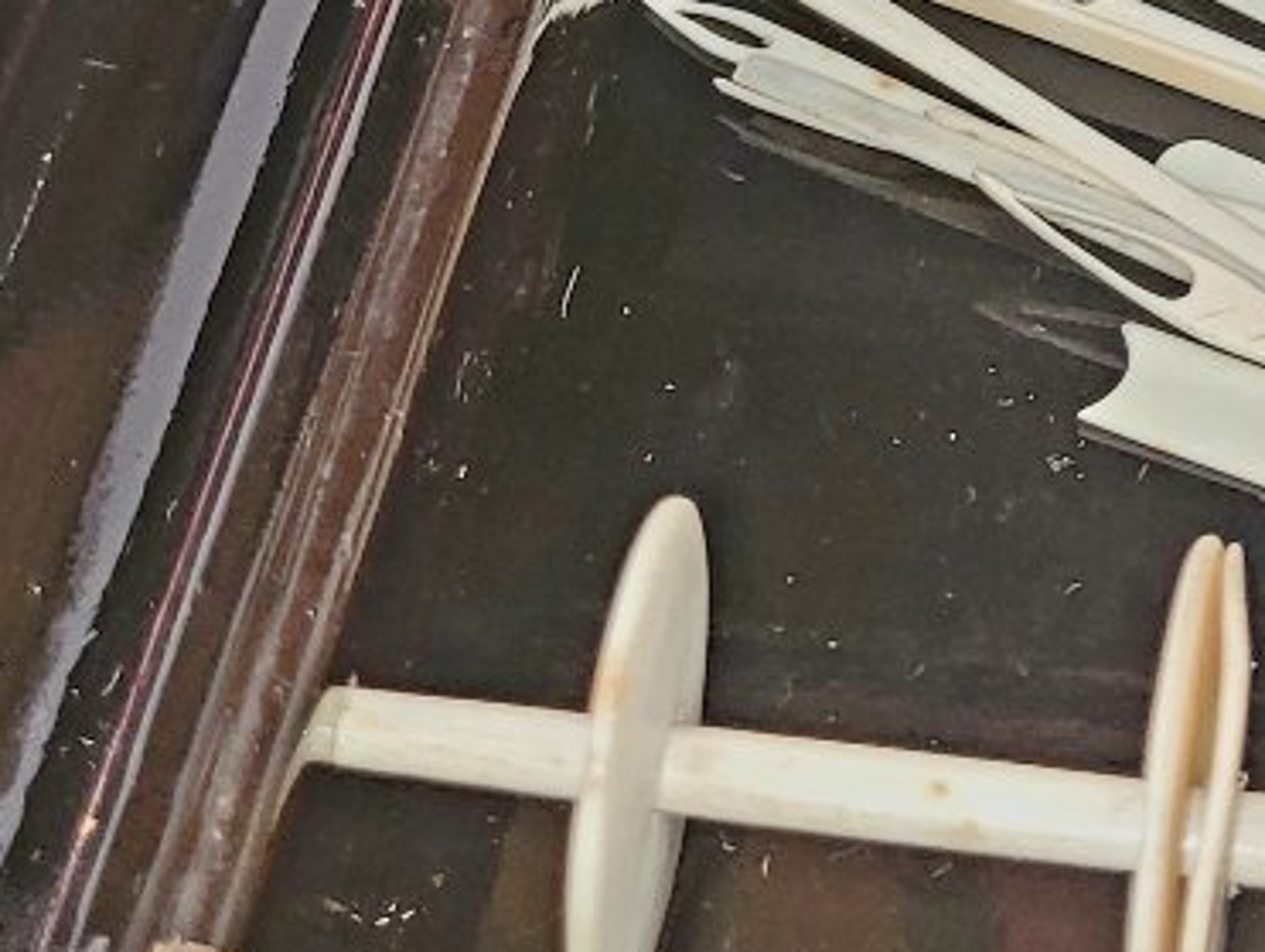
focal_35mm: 84
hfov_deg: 22.0
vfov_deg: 17.2
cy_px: 27
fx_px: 3073
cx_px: 1388
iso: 160
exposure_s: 1/25
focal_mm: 5.4
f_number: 1.8
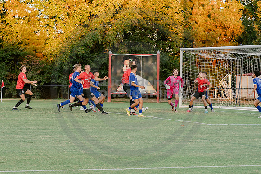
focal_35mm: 130
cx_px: 72
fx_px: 945
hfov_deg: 15.7
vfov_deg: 10.5
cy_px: 87
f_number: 4.5
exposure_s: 1/250
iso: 640
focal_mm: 90
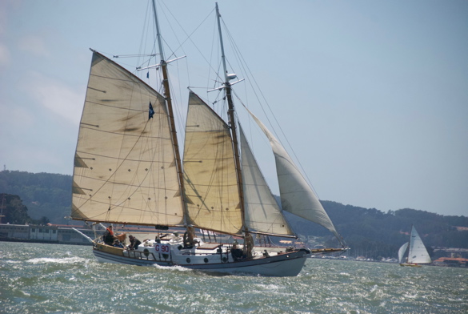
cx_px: 234
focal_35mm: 225
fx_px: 2929
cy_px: 157
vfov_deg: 6.1
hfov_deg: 9.1
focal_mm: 150
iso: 800
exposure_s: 1/4000
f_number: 5.6
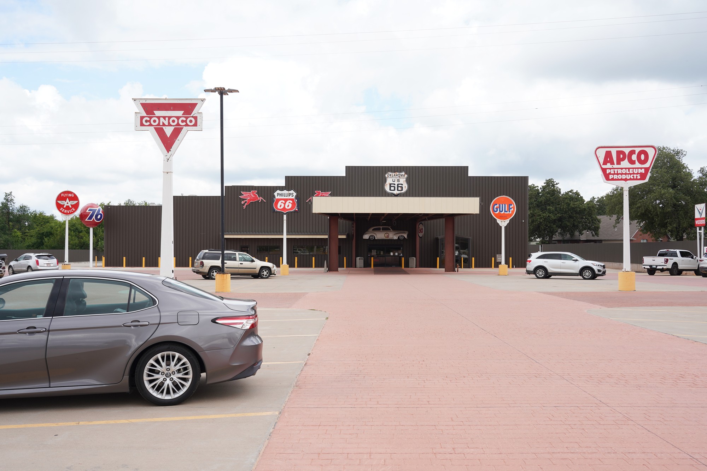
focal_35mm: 36
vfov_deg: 36.9
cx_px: 354
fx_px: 707
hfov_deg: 53.1
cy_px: 236
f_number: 10
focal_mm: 36
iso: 100
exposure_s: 1/100
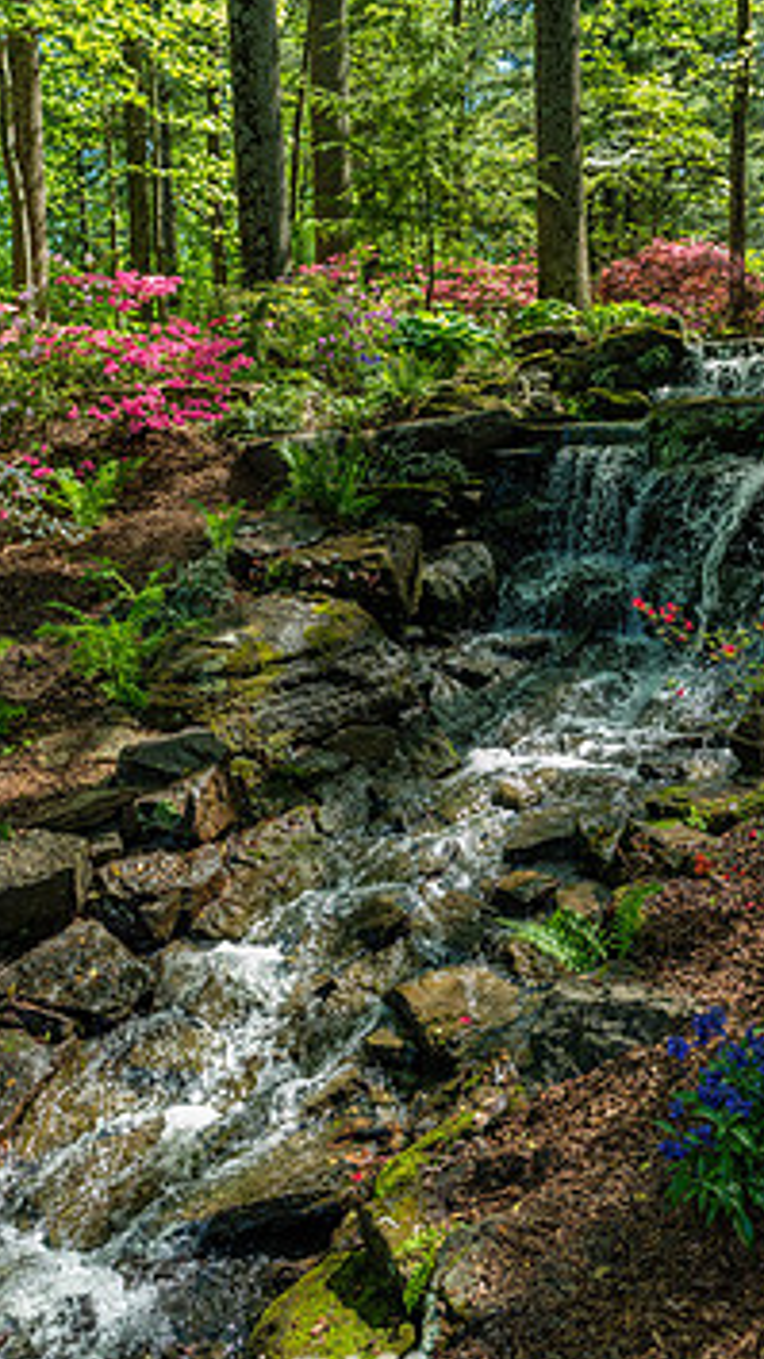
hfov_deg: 36.3
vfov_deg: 60.8
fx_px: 1153
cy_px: 587
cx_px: 503
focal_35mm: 32
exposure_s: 1/160
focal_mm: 24
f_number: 8
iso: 500
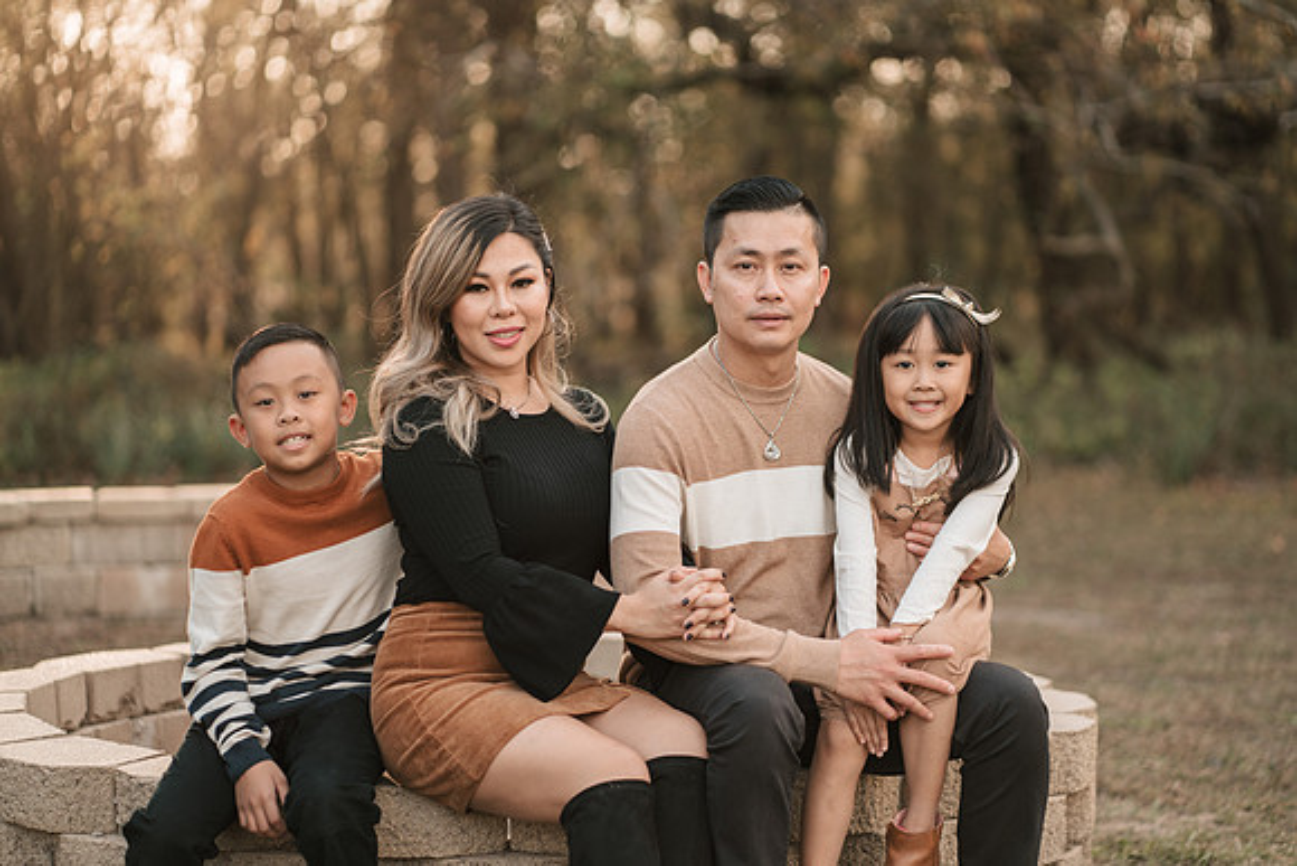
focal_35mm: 85
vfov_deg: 16.1
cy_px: 433
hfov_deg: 23.9
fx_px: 3063
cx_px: 648
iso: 160
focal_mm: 85
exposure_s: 1/500
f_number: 2
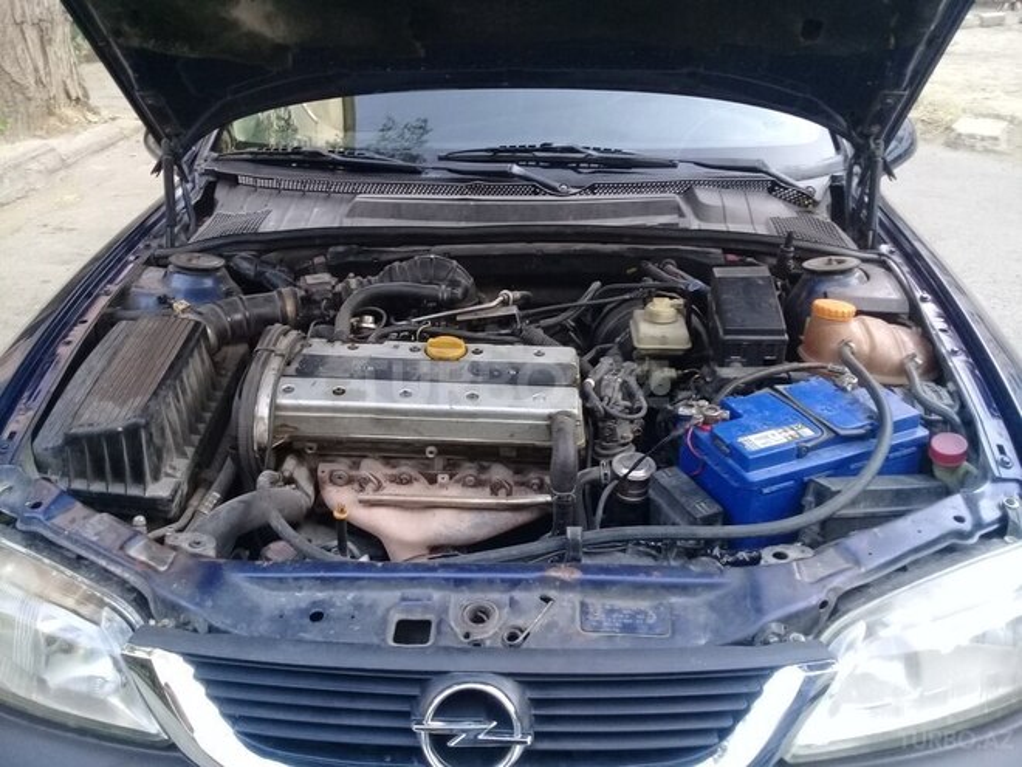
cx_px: 511
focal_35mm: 31
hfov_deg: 58.4
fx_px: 915
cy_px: 384
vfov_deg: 45.4
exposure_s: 1/33
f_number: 2.2
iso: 100
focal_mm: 3.3
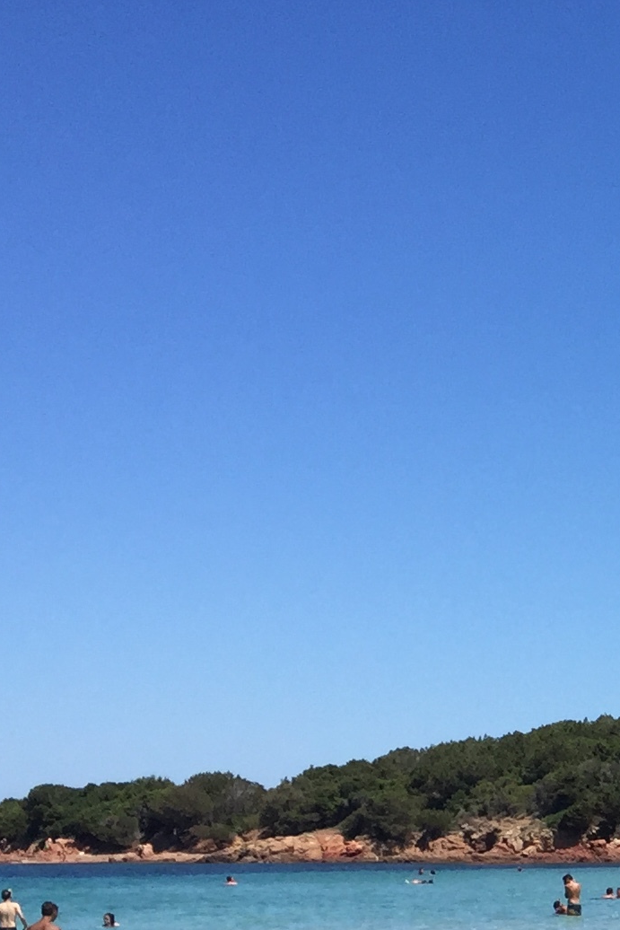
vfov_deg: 20.9
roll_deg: +0.2
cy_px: 867
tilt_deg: +0.0
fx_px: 2453
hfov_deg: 12.5
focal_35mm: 95
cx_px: 1265
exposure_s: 1/2326
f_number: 2.2
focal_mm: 4.15
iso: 32
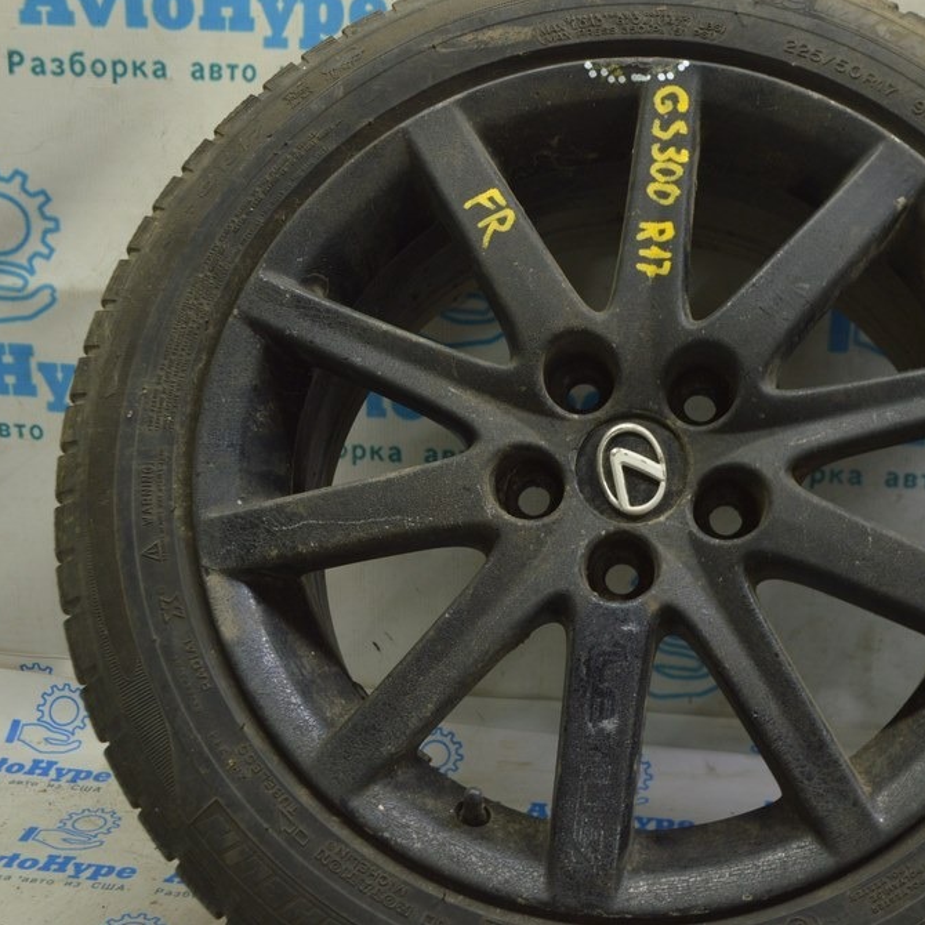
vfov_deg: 34.9
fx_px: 1471
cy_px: 459
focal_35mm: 49
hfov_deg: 34.8
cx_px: 562
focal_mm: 25
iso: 400
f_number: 5.6
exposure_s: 1/20
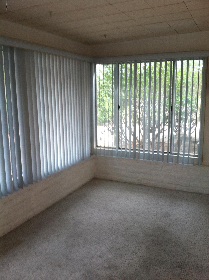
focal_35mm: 35
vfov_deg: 52.7
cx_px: 104
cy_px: 140
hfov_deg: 40.6
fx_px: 283
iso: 80
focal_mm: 3.85
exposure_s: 1/17
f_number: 2.8
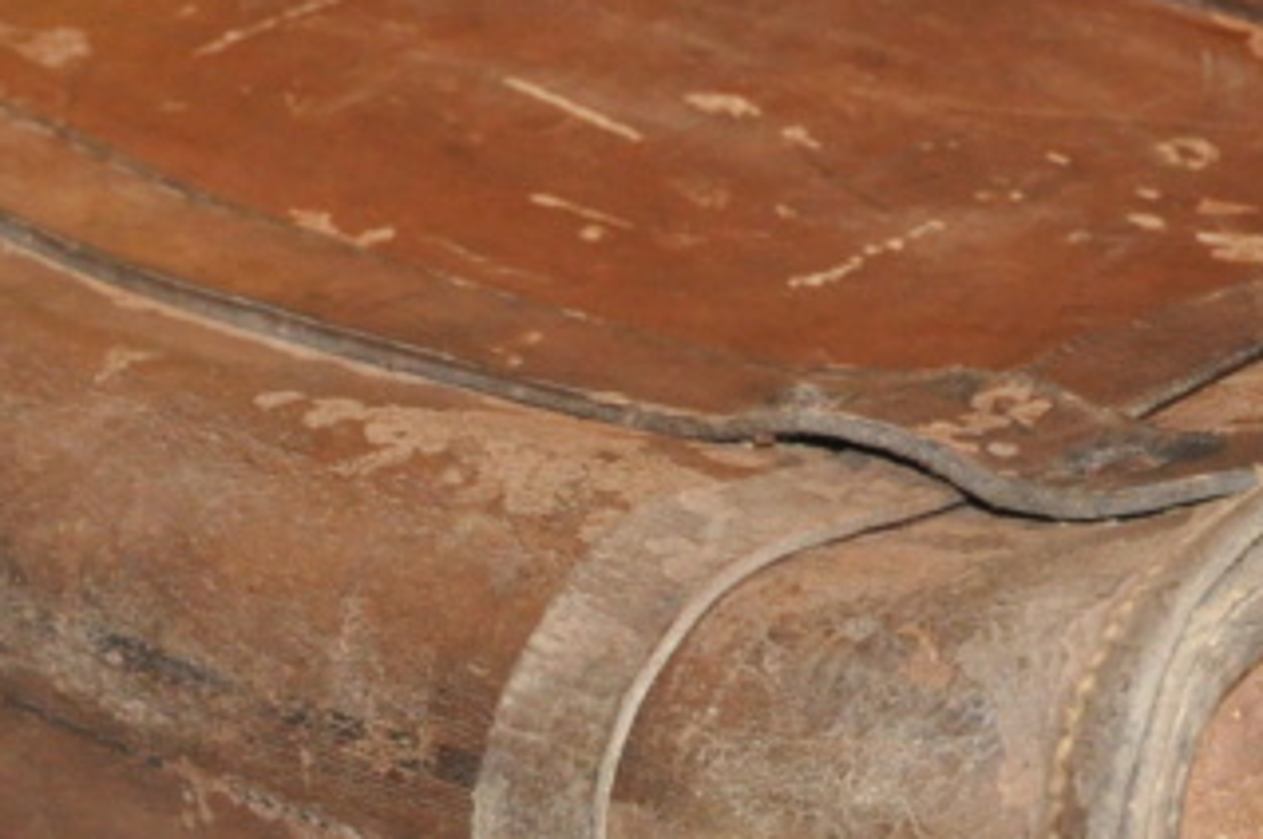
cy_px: 1009
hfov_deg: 19.3
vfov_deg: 12.6
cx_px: 491
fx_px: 3715
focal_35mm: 106
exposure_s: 1/125
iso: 1600
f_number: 3.8
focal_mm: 22
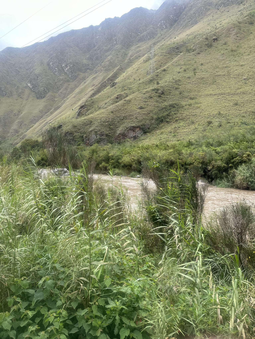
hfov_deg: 56.8
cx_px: 128
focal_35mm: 24
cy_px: 170
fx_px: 236
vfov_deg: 71.6
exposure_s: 1/1062
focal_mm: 6.86
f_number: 1.78
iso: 80
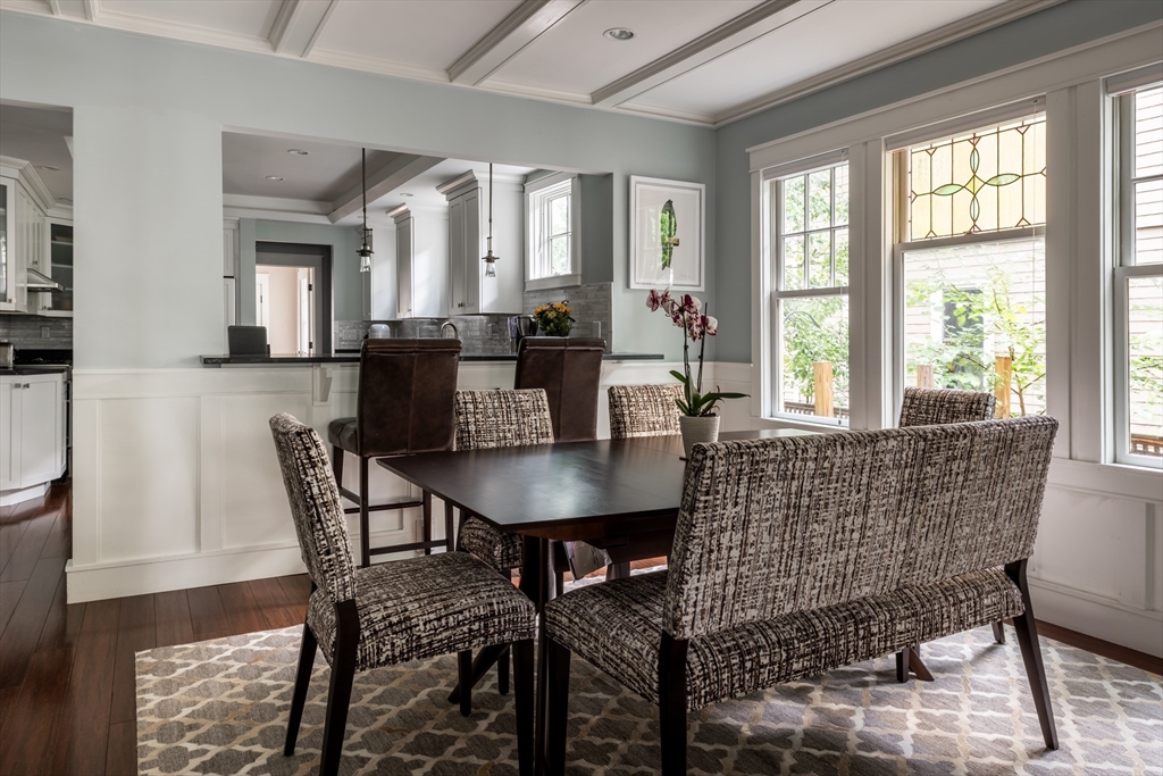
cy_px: 388
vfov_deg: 53.1
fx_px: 775
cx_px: 582
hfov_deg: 73.7
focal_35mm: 24
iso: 64
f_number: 18
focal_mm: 24
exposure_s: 1/1.25
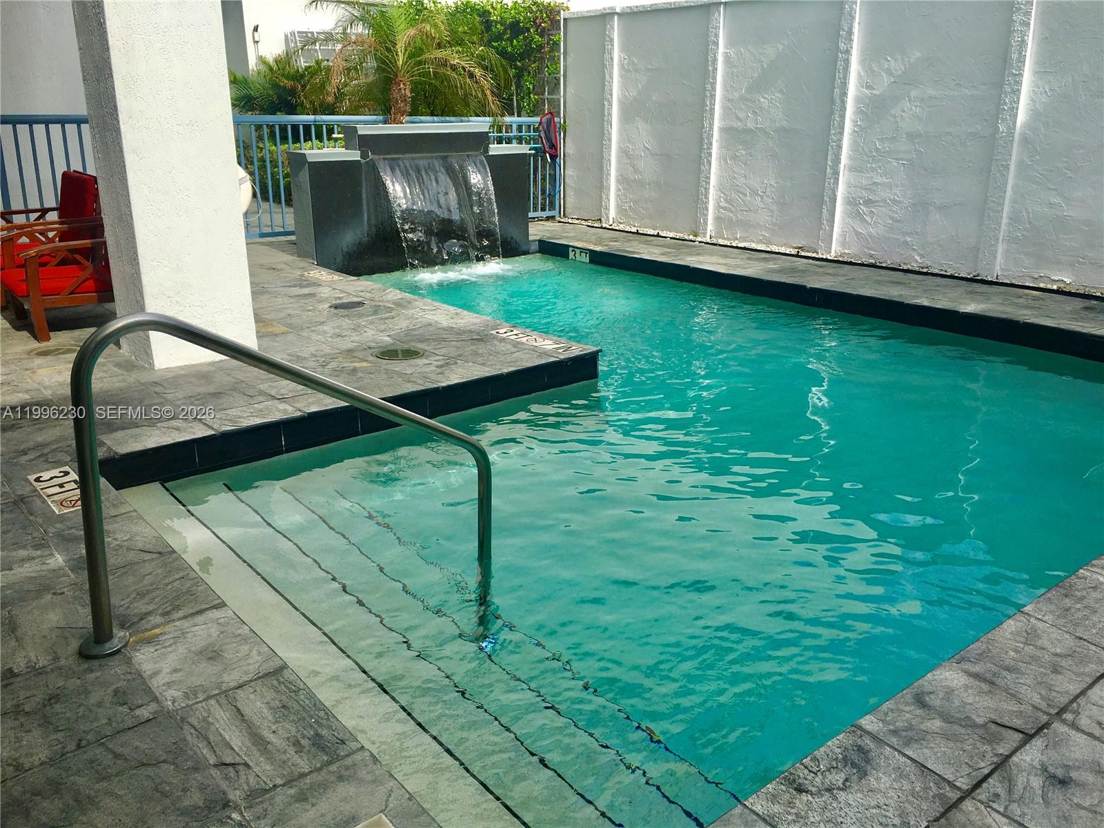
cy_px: 414
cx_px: 552
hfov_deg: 61.7
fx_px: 925
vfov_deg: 48.2
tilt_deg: -17.8
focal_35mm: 29
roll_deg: -0.1
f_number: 2.2
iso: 25
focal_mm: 4.15
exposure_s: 1/1261
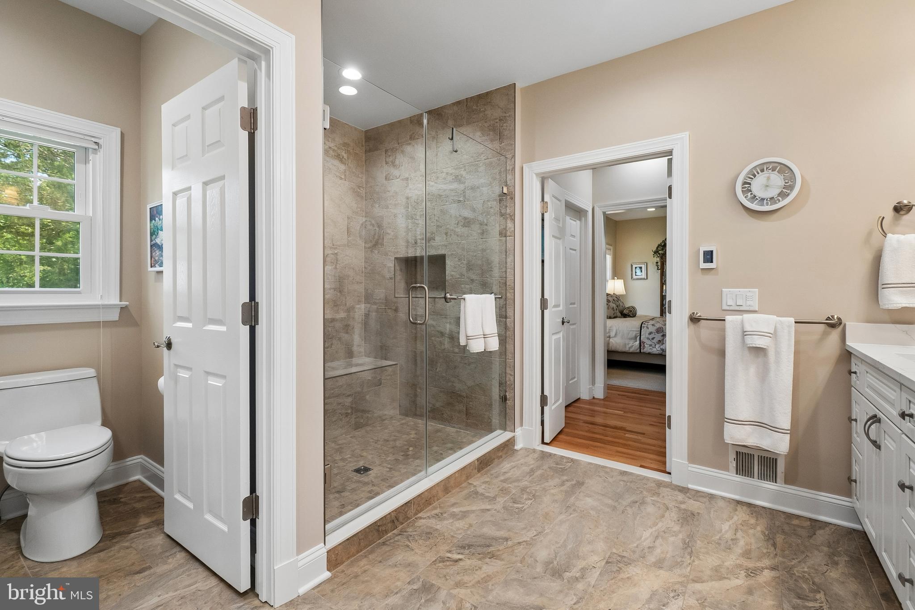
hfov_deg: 100.4
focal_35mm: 15
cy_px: 305
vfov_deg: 77.3
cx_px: 458
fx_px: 381
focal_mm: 10
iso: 400
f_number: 5.6
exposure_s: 1/100
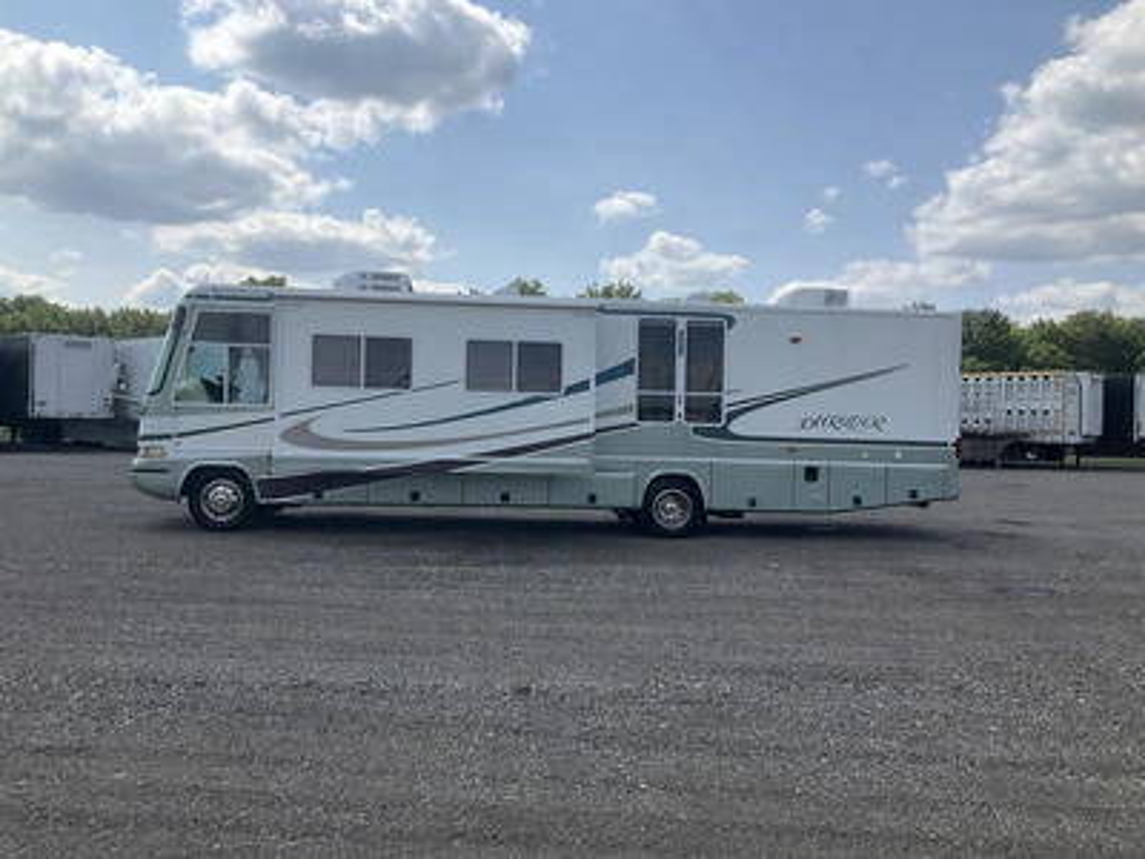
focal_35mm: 29
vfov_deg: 48.2
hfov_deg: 61.7
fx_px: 959
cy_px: 430
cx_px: 572
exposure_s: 1/2538
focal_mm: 3
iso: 25
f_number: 1.8
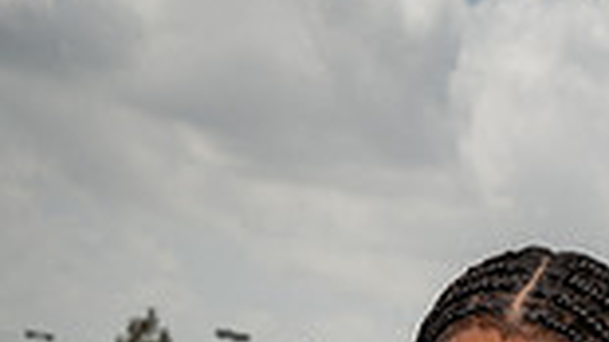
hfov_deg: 12.8
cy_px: 861
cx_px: 479
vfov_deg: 6.8
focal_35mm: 167
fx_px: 2695
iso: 100
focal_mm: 55
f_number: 10
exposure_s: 1/200
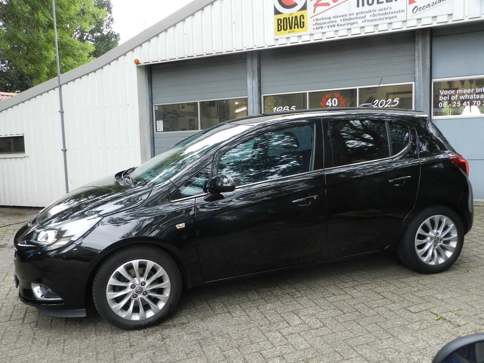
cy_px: 182
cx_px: 242
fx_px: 447
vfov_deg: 44.2
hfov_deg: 56.8
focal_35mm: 32
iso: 160
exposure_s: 1/80
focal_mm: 5.6
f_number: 3.7
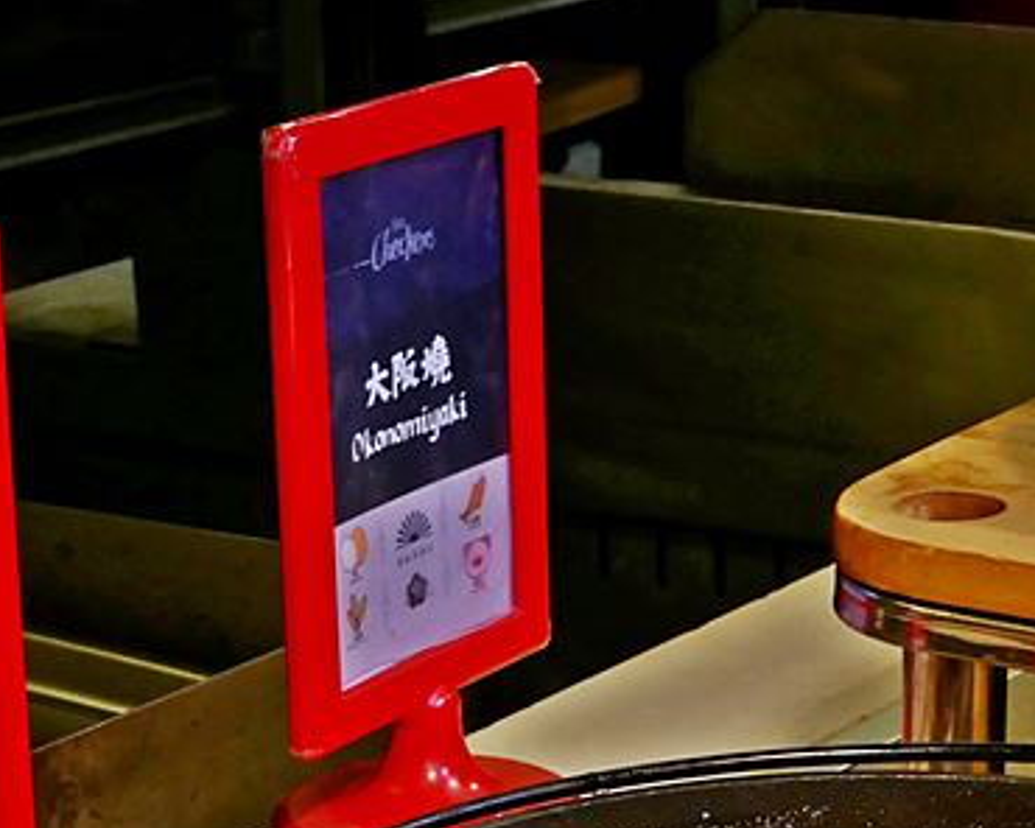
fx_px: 4043
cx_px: 850
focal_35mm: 132
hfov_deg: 14.5
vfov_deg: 11.5
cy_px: 908
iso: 800
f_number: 9
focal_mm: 25
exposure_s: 1/60
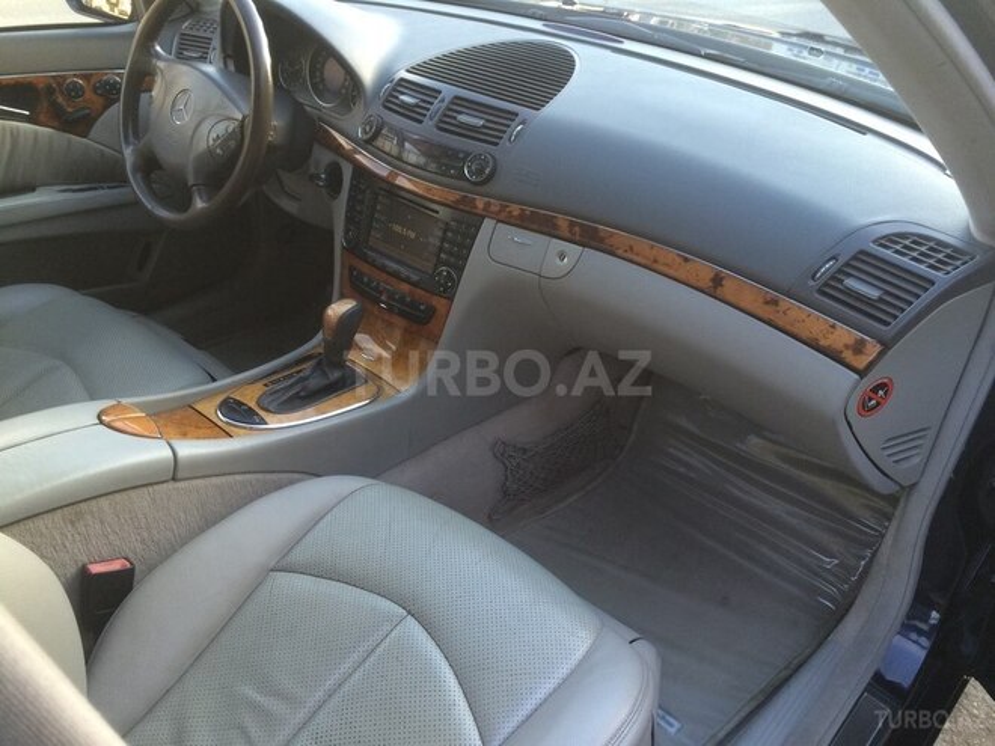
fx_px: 834
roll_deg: -3.3
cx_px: 498
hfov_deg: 61.7
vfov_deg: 48.2
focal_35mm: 29
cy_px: 373
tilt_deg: -35.0
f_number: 2.2
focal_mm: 4.15
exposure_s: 1/100
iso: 64
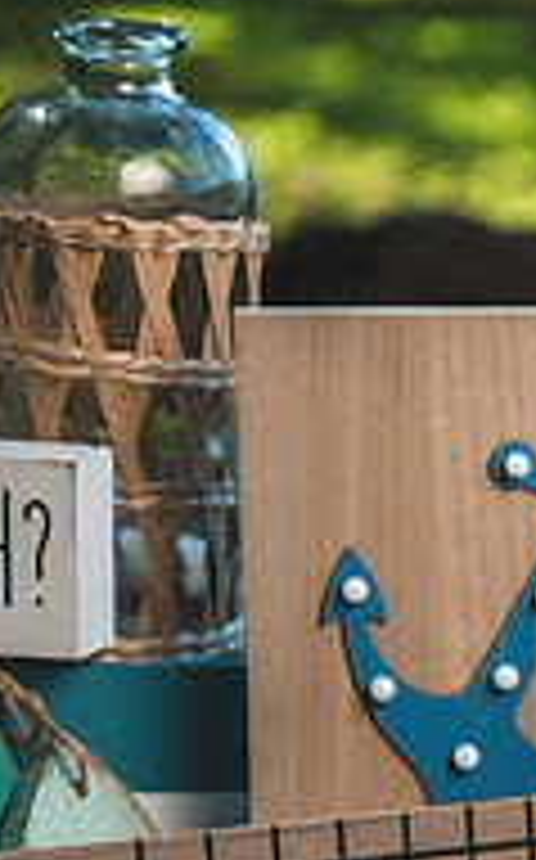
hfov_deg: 6.1
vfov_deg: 10.1
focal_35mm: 207
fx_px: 4849
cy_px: 689
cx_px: 1203
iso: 100
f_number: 2.8
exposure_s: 1/640
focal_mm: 62
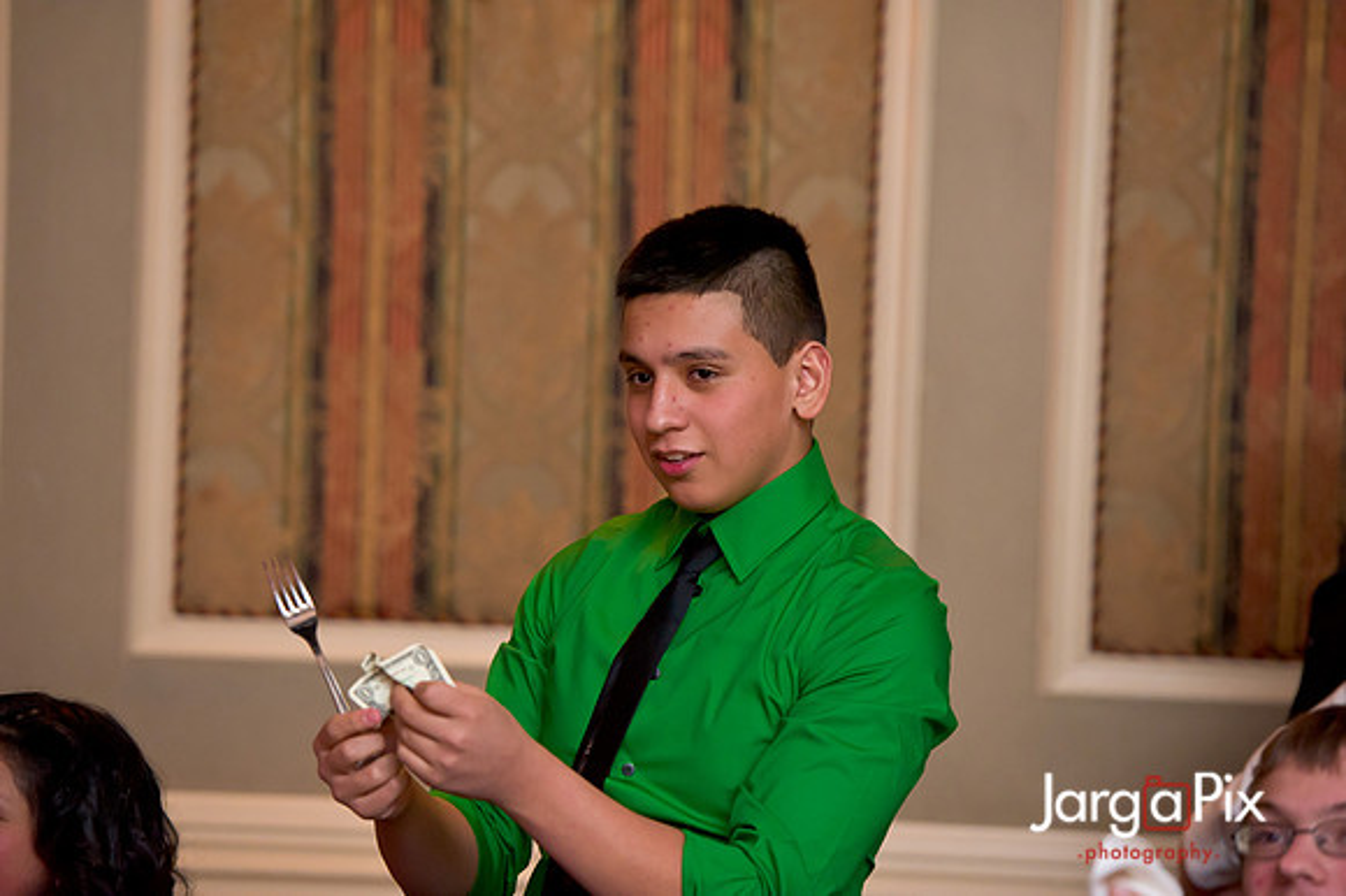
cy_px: 448
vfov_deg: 8.6
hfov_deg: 12.8
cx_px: 673
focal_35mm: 160
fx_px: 5979
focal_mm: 160
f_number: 3.2
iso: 3200
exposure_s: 1/125
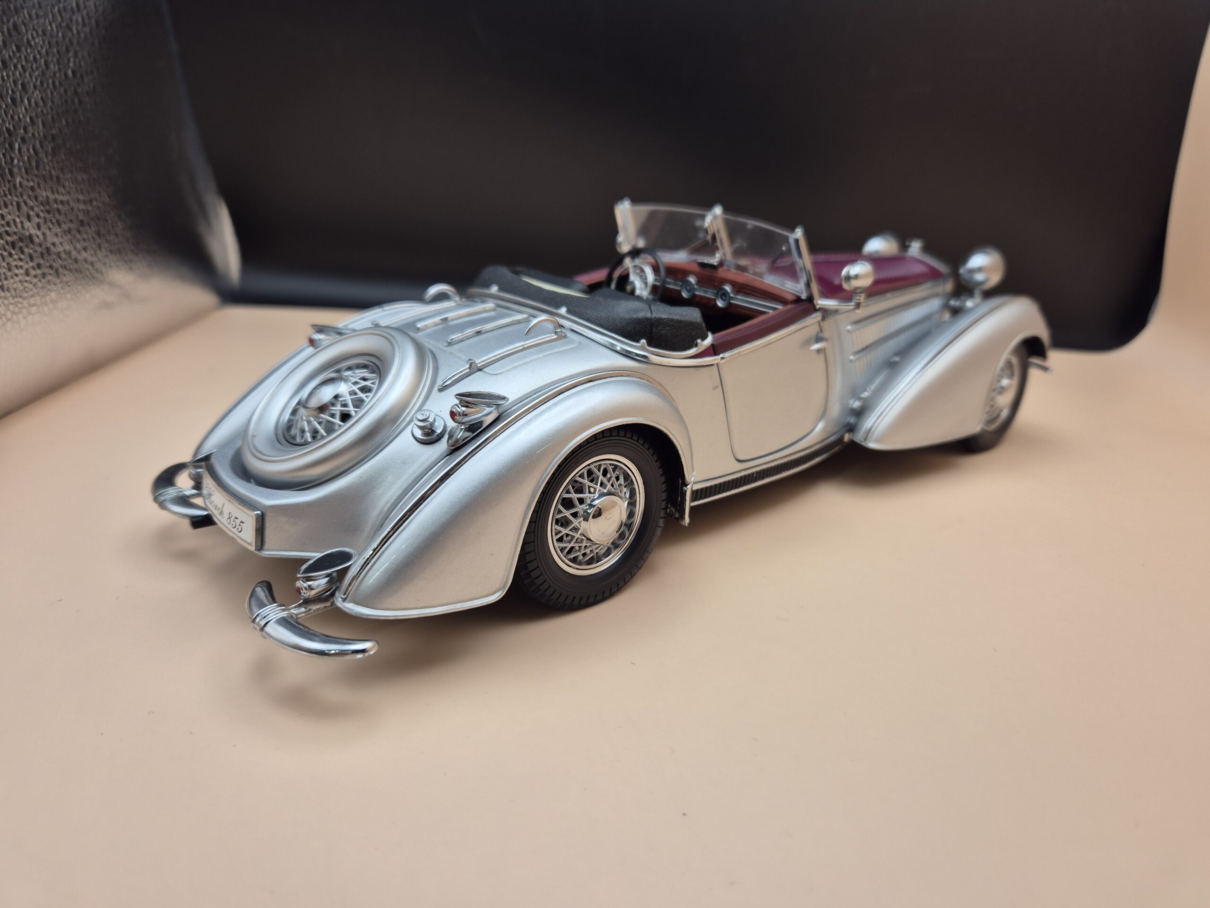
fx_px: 804
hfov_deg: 73.9
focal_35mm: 23
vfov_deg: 58.9
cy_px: 454
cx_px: 605
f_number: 1.8
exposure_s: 1/80
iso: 25
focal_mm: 5.4
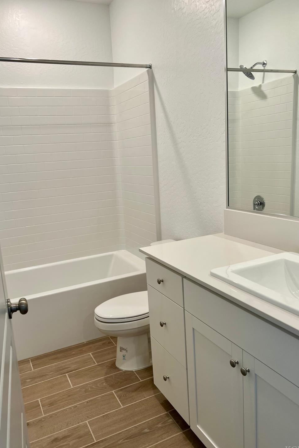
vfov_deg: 65.5
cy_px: 224
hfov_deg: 46.4
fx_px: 349
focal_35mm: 28
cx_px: 137
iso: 64
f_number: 1.5
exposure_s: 1/120
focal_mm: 5.7
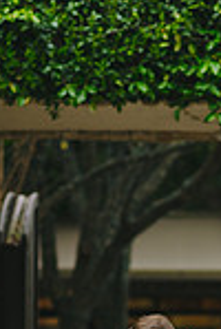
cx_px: 212
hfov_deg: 5.4
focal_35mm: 256
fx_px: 2346
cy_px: 466
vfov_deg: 7.9
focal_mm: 85
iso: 400
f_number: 2.8
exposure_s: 1/800
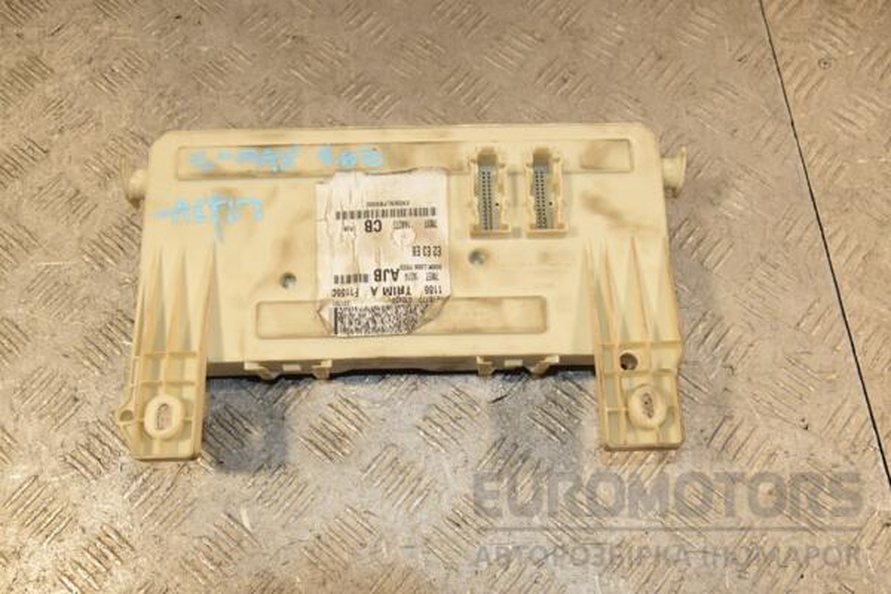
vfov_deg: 35.5
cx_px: 446
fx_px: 928
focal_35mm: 38
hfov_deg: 51.3
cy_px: 297
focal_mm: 25
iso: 800
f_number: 8
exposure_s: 1/200
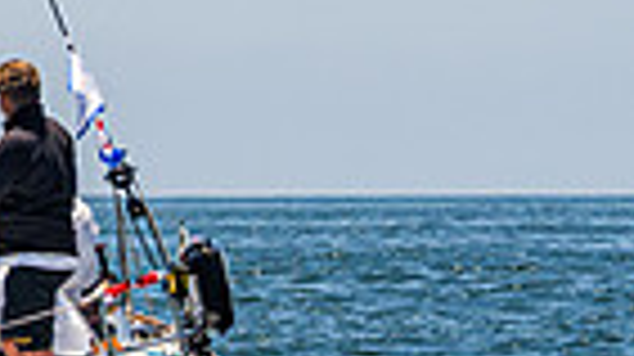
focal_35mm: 485
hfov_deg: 4.4
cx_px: -622
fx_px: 8146
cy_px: 32
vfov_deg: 2.5
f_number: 8
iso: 500
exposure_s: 1/2500
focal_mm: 79
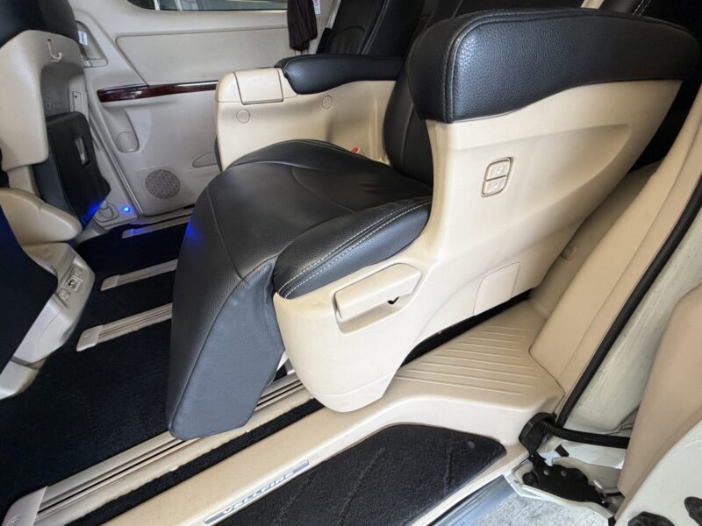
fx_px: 284
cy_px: 263
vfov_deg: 85.7
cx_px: 351
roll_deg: +3.4
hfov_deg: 102.1
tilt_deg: -33.1
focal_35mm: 14
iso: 320
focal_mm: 2.22
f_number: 2.2
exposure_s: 1/100
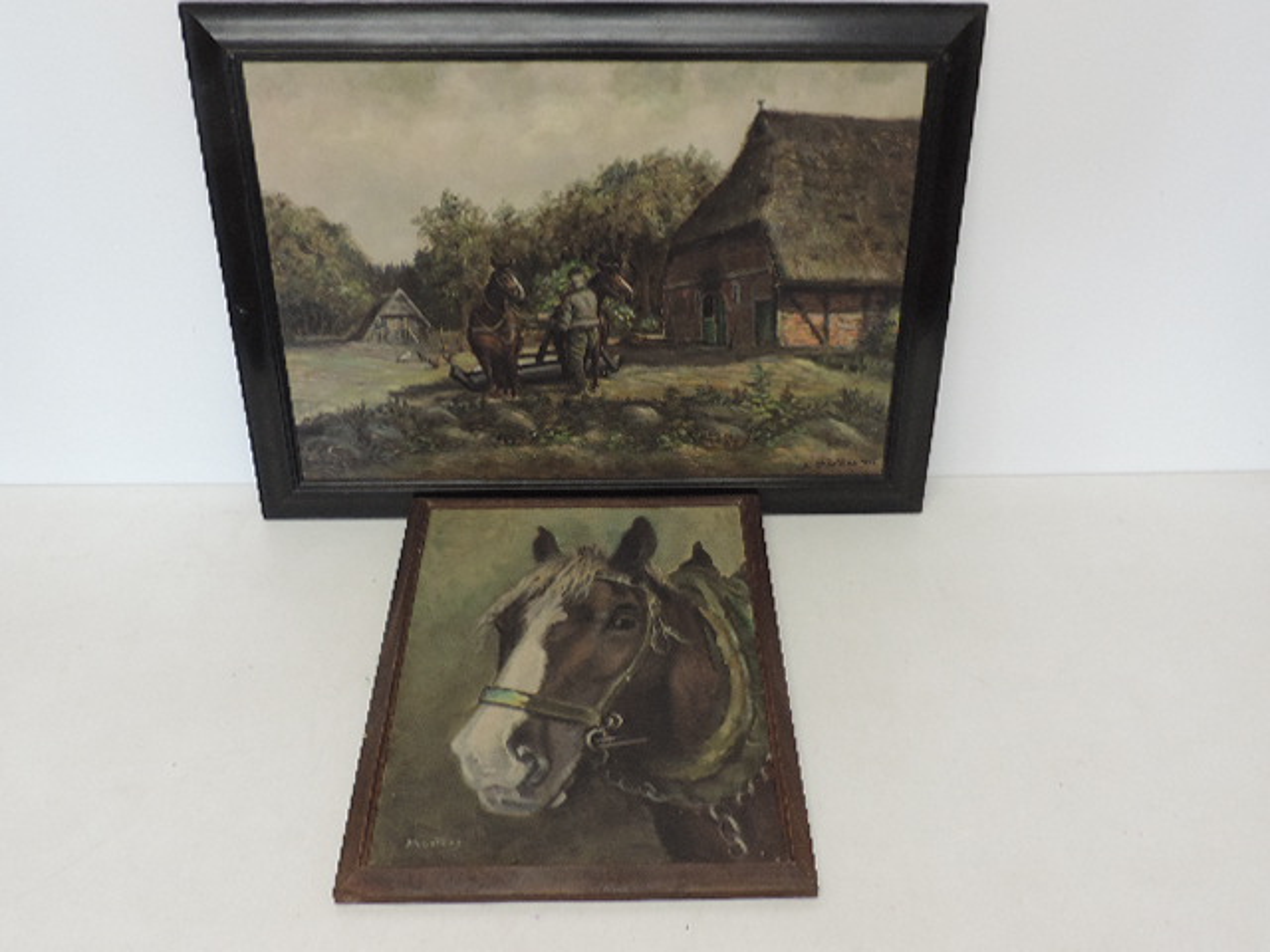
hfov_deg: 55.4
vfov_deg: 42.9
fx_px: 1211
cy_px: 476
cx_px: 635
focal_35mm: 33
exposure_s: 1/20
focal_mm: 5.8
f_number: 3.2
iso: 400
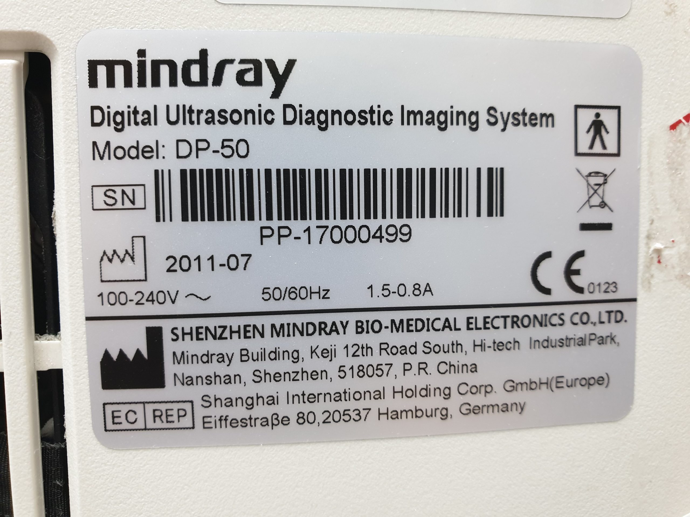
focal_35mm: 26
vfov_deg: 53.1
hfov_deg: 67.3
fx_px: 518
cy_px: 258
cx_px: 345
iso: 200
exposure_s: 1/50
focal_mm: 4.3
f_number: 2.4
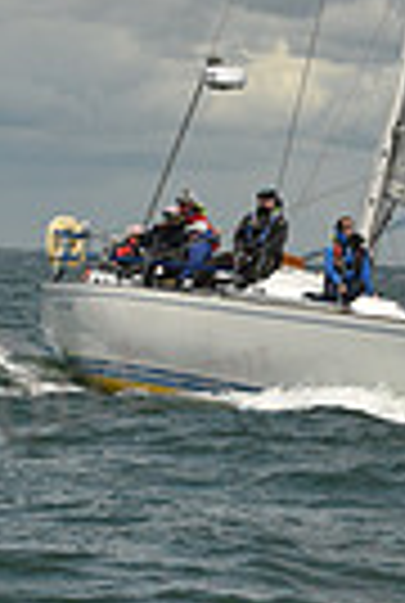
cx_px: 506
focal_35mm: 389
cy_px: -328
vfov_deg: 5.2
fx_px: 6530
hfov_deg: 3.5
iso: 320
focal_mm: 90
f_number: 13
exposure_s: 1/800
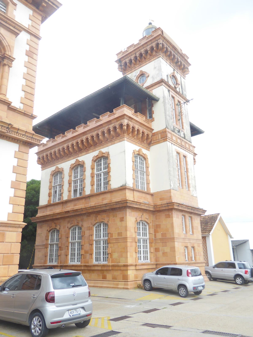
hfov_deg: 49.7
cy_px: 168
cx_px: 126
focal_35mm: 28
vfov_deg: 63.4
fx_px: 273
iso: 80
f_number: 3.5
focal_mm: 5
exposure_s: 1/250
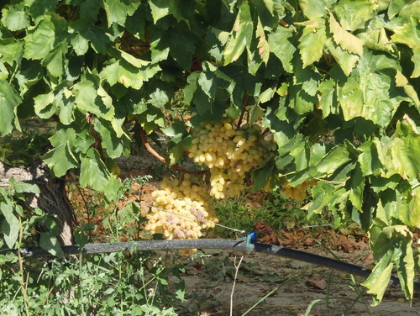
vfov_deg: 10.6
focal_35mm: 140
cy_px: 158
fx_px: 1700
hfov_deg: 14.1
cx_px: 210
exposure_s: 1/250
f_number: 5.9
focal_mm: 25
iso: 160
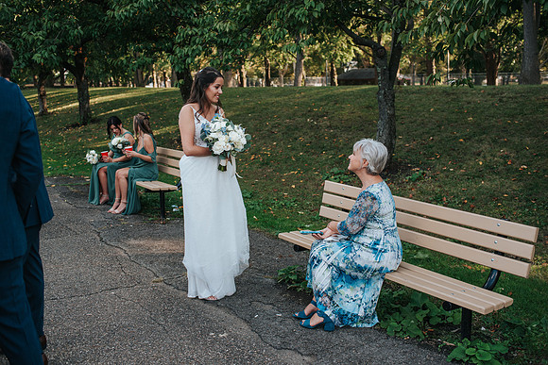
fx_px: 533
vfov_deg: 37.9
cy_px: 182
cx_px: 274
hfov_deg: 54.4
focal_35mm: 35
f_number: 3.2
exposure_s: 1/800
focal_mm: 35
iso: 400
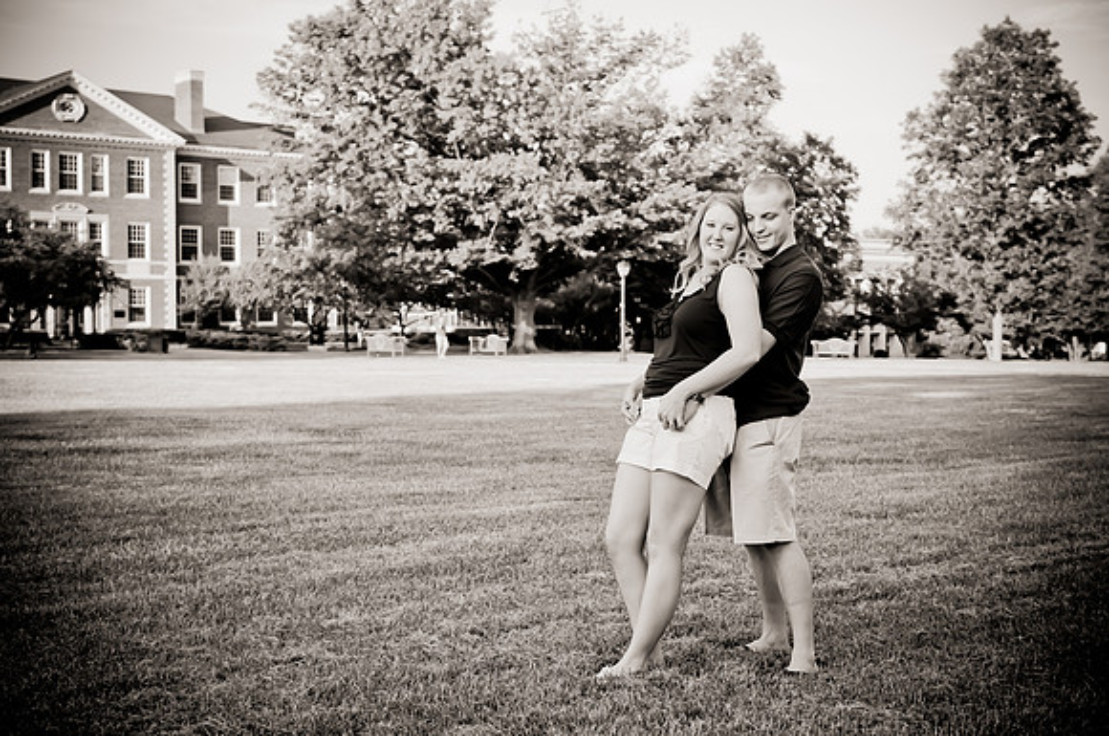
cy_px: 368
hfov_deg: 41.2
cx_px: 554
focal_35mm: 48
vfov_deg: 28.0
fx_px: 1477
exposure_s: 1/800
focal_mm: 32
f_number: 2.8
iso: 200
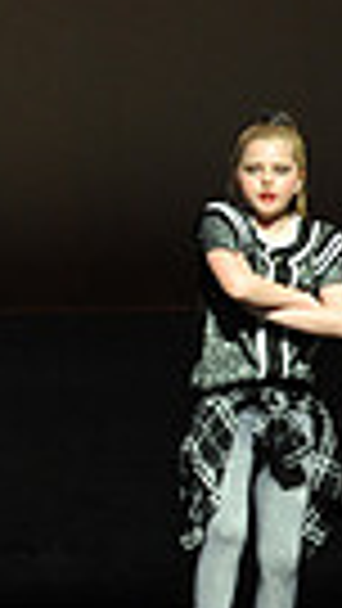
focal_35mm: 502
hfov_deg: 2.4
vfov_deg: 4.3
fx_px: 8088
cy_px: 347
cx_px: -724
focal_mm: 112
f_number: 2.8
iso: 1600
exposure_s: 1/320
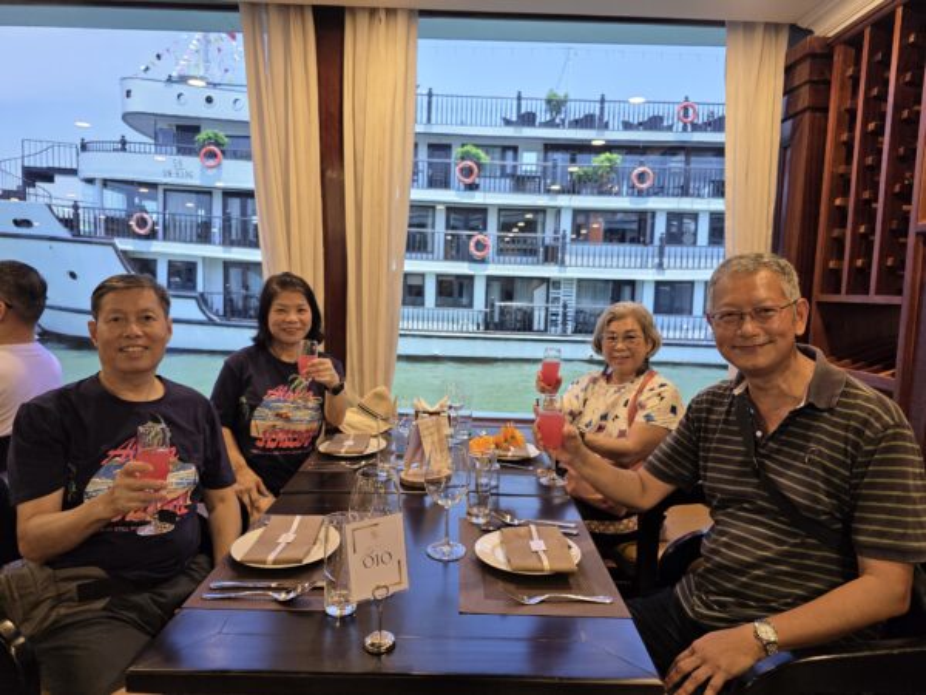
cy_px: 348
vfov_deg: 58.9
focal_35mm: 23
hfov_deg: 73.9
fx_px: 615
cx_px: 463
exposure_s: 1/100
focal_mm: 6.3
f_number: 1.7
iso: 125
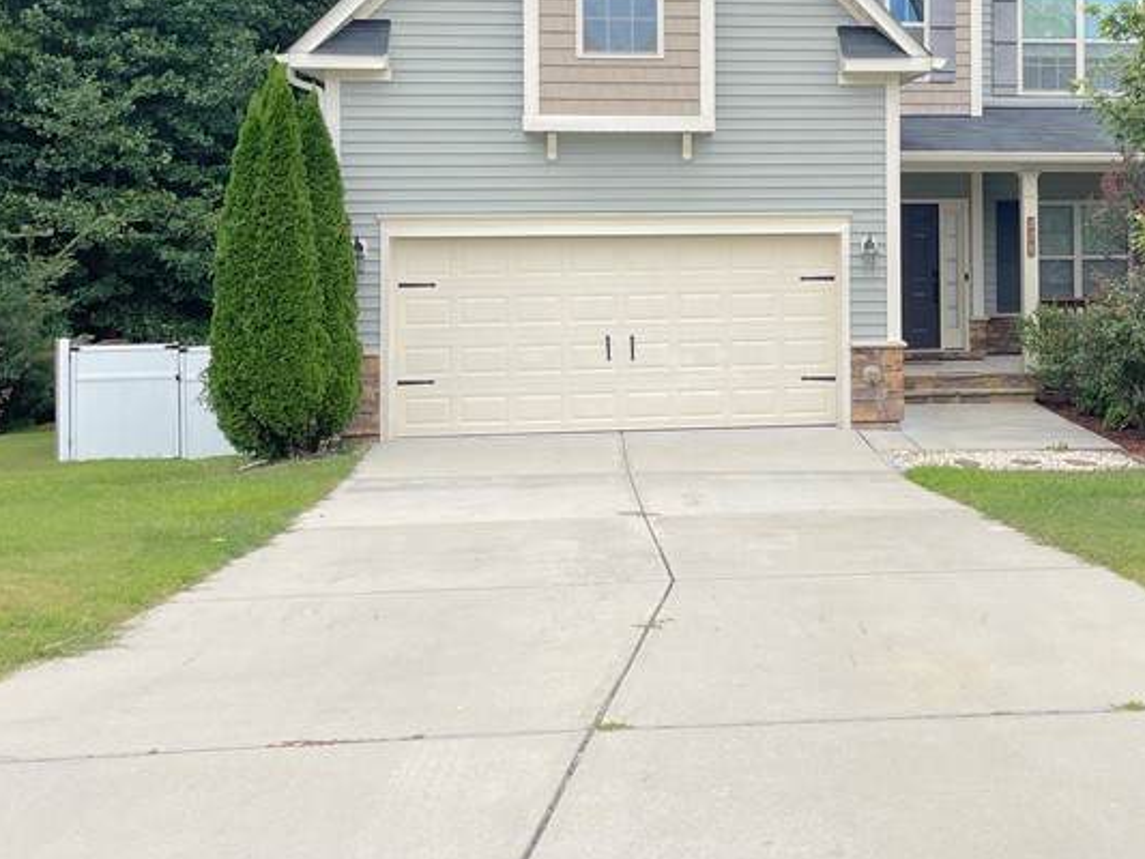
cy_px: 191
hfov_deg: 38.9
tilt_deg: +0.5
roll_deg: -0.1
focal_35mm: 48
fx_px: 1588
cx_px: 818
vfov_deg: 29.7
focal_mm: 5.1
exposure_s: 1/1553
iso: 32
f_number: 1.6
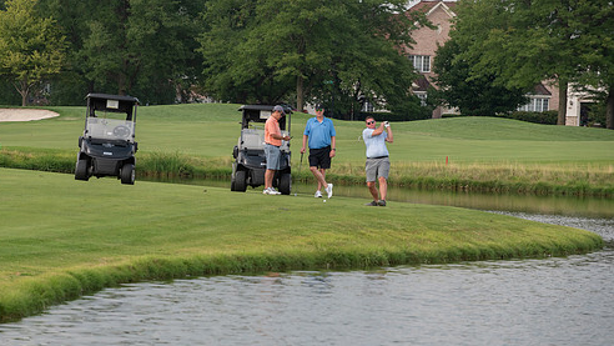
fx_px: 4022
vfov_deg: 4.9
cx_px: 253
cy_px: 168
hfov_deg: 8.7
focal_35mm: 247
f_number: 5
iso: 250
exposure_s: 1/1000
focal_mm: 200
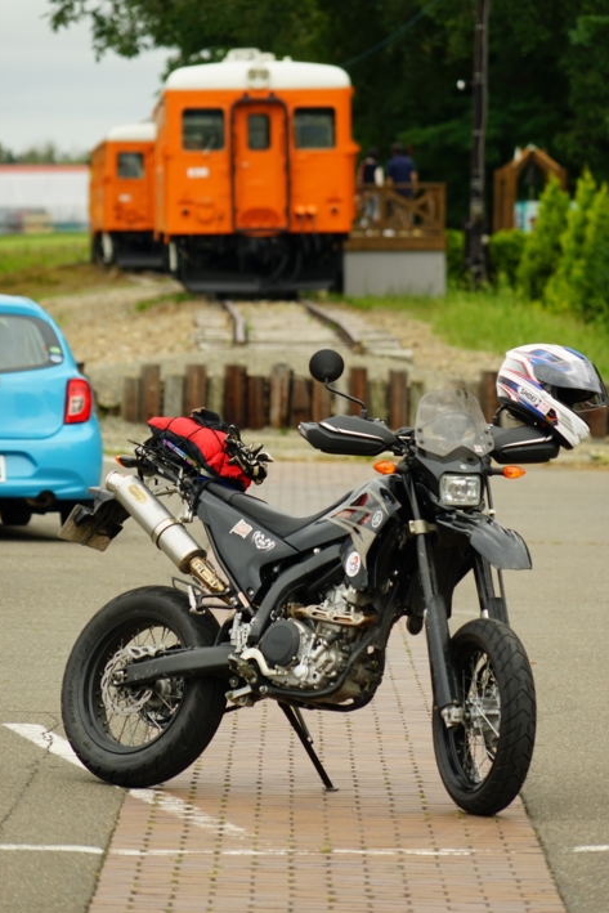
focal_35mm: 255
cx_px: 335
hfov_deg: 5.4
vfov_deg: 8.1
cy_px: 443
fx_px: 6467
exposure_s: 1/250
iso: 125
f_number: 6.3
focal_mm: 226
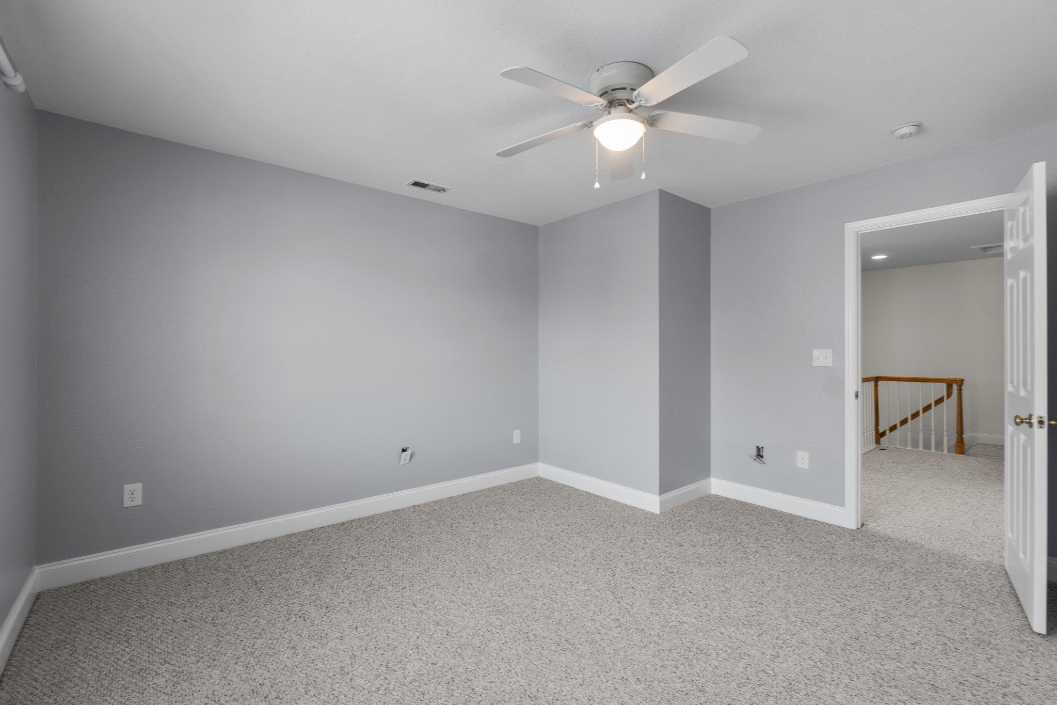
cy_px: 352
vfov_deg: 77.3
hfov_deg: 100.4
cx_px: 528
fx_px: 440
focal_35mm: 15
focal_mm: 10
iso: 100
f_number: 8
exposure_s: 1/1.67
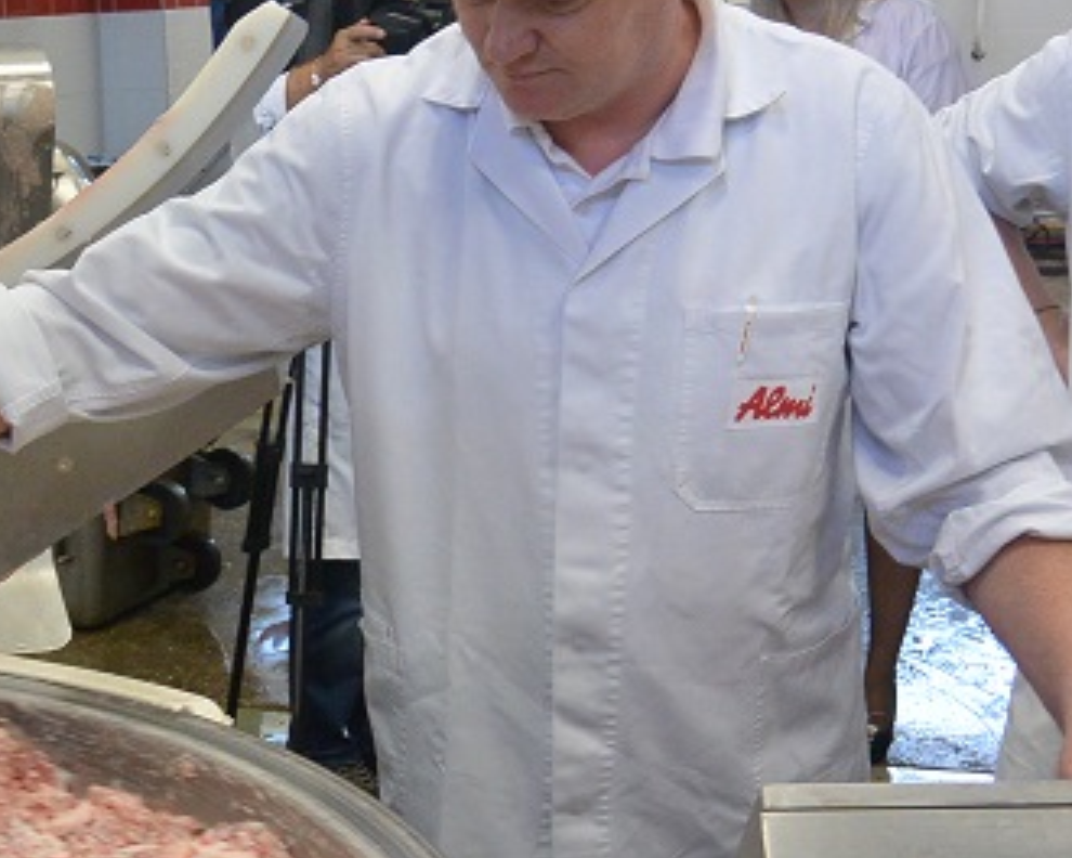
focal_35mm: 66
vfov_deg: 23.1
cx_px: 192
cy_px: 541
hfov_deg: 28.0
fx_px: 2094
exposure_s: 1/125
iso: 720
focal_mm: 11
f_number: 3.5
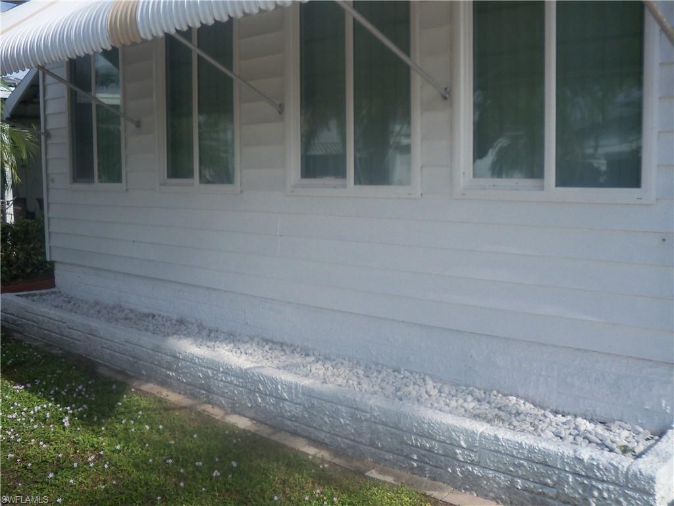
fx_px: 740
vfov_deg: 37.7
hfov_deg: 49.0
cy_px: 253
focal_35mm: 38
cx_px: 337
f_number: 3.5
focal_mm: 6.3
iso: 100
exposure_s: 1/640
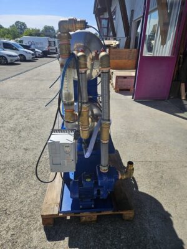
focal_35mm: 23
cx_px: 94
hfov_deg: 58.9
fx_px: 166
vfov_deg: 73.9
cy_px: 124
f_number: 1.8
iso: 25
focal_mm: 5.4
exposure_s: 1/1704
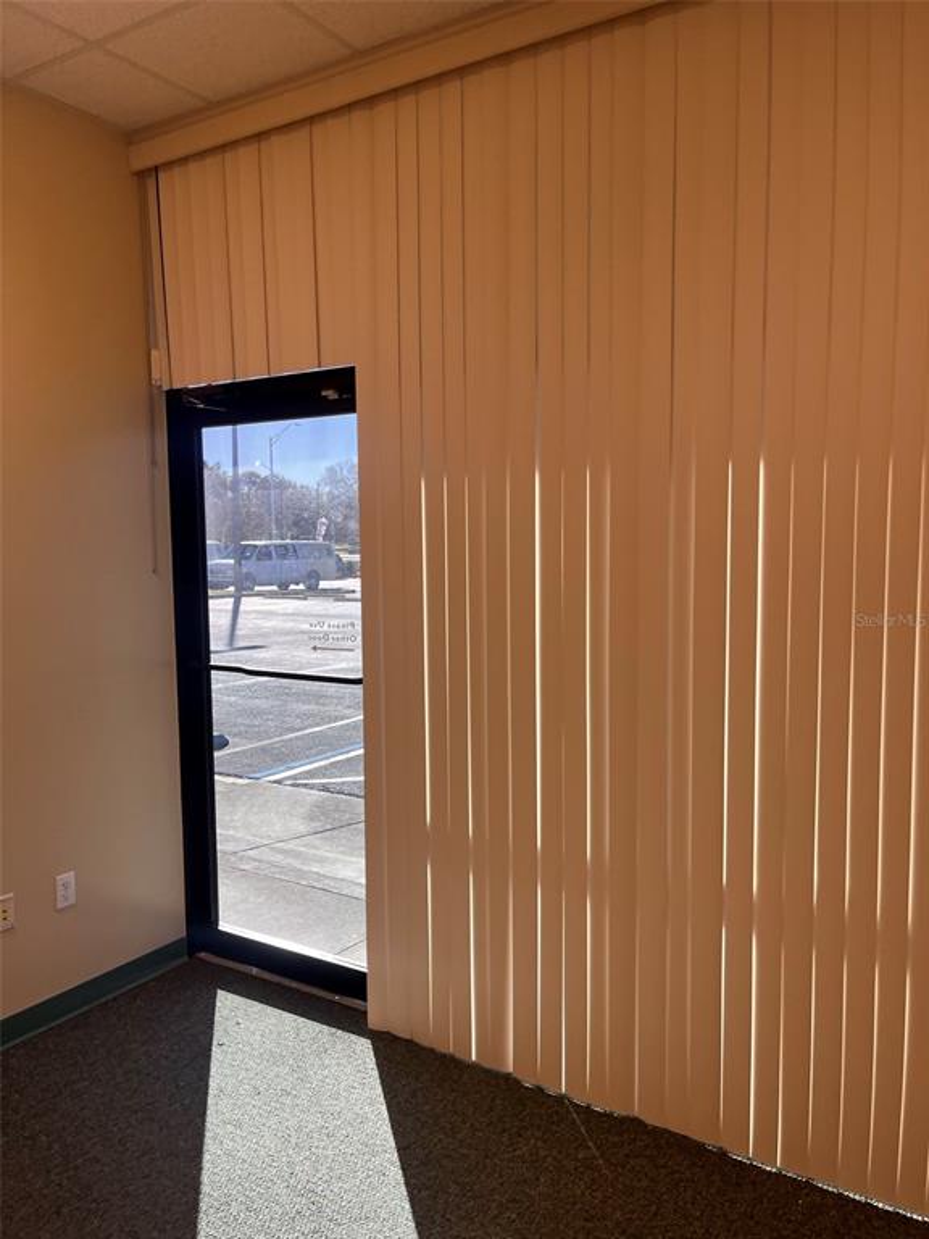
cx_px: 464
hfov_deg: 53.1
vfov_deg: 67.3
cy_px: 620
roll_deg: -1.8
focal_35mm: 26
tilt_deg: -7.3
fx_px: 930
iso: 100
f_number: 1.6
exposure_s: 1/120
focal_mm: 5.1
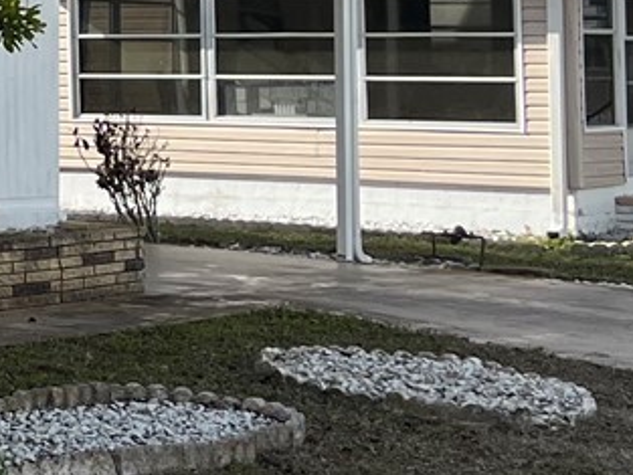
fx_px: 2433
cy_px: -71
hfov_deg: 12.4
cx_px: -762
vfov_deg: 11.0
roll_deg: +0.3
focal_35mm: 133
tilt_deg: +3.8
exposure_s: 1/3876
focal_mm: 5.1
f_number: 1.6
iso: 50
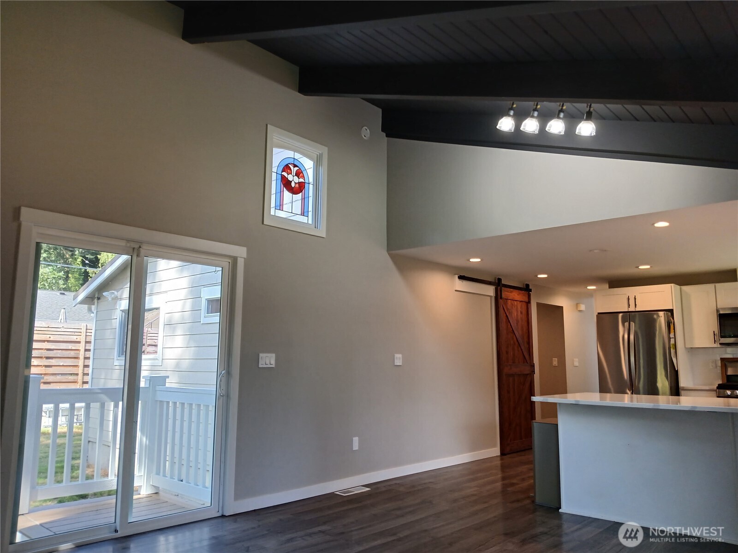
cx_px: 369
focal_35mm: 26
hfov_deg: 67.3
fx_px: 554
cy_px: 276
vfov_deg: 53.1
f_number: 1.8
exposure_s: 1/60
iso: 64
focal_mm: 3.98
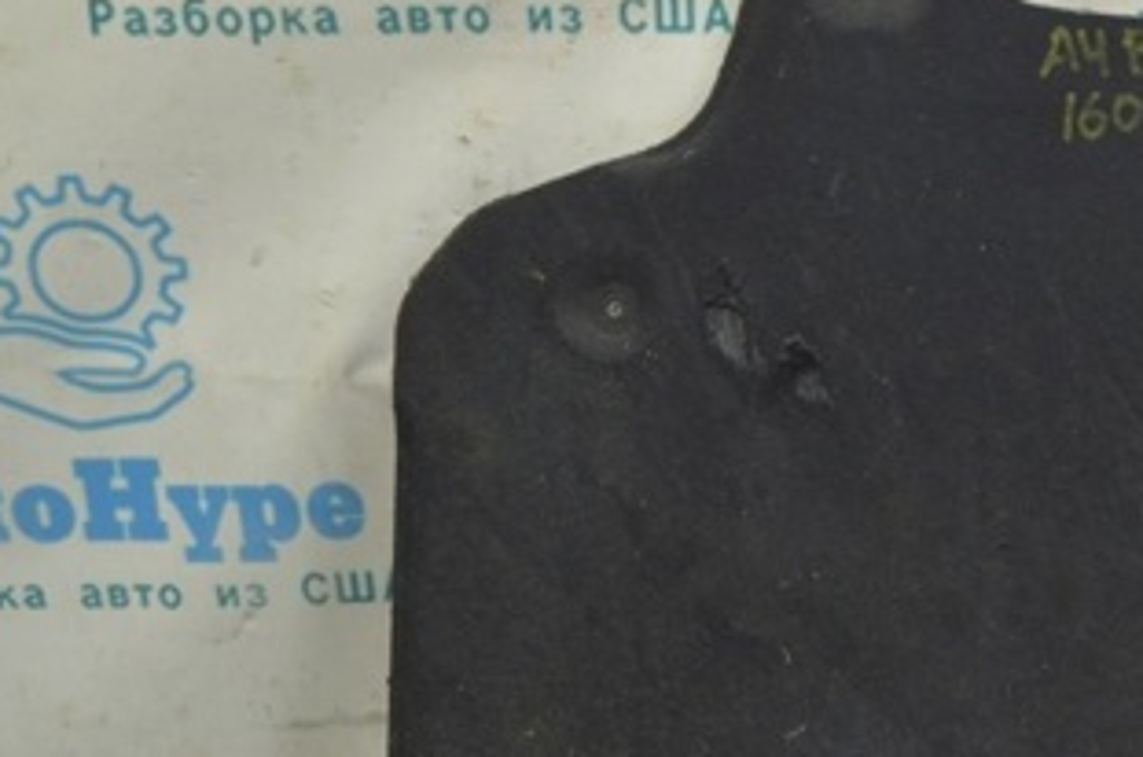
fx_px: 2155
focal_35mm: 68
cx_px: 1158
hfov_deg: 27.9
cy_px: 597
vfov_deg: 19.7
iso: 400
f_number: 5.6
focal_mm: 22
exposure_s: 1/20
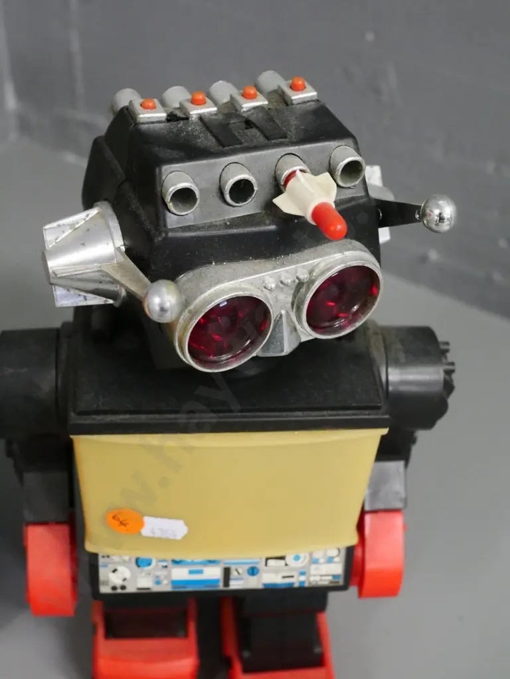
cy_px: 340
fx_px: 982
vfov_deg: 38.2
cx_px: 255
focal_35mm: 50
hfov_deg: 29.1
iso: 3200
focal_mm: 25
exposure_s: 1/80
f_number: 5
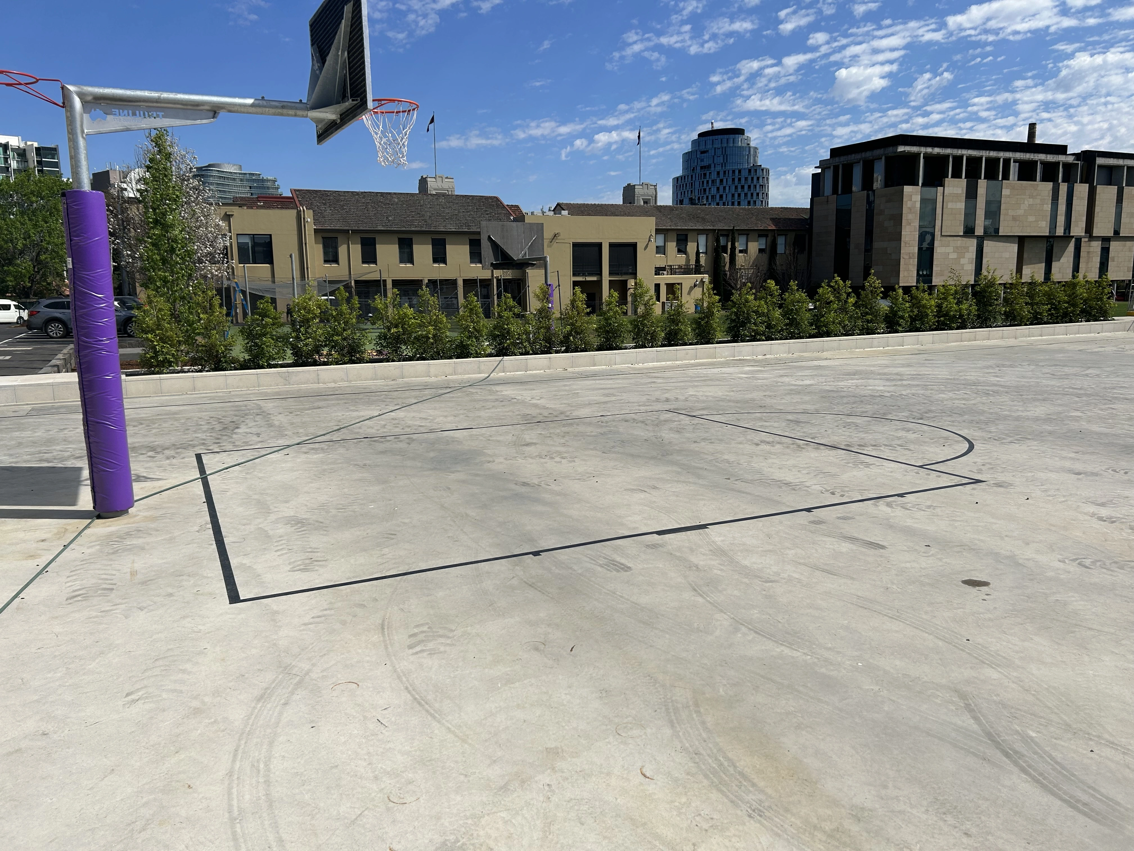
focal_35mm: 26
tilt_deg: -8.8
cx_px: 567
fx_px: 852
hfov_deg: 67.3
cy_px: 426
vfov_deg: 53.1
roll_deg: +1.1
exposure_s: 1/9434
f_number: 1.5
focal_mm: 5.7
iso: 50
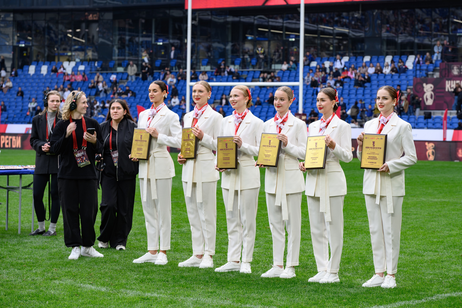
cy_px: 143
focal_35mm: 102
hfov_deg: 20.1
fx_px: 1304
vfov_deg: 13.5
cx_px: 247
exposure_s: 1/125
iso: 100
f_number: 5.6
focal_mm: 95
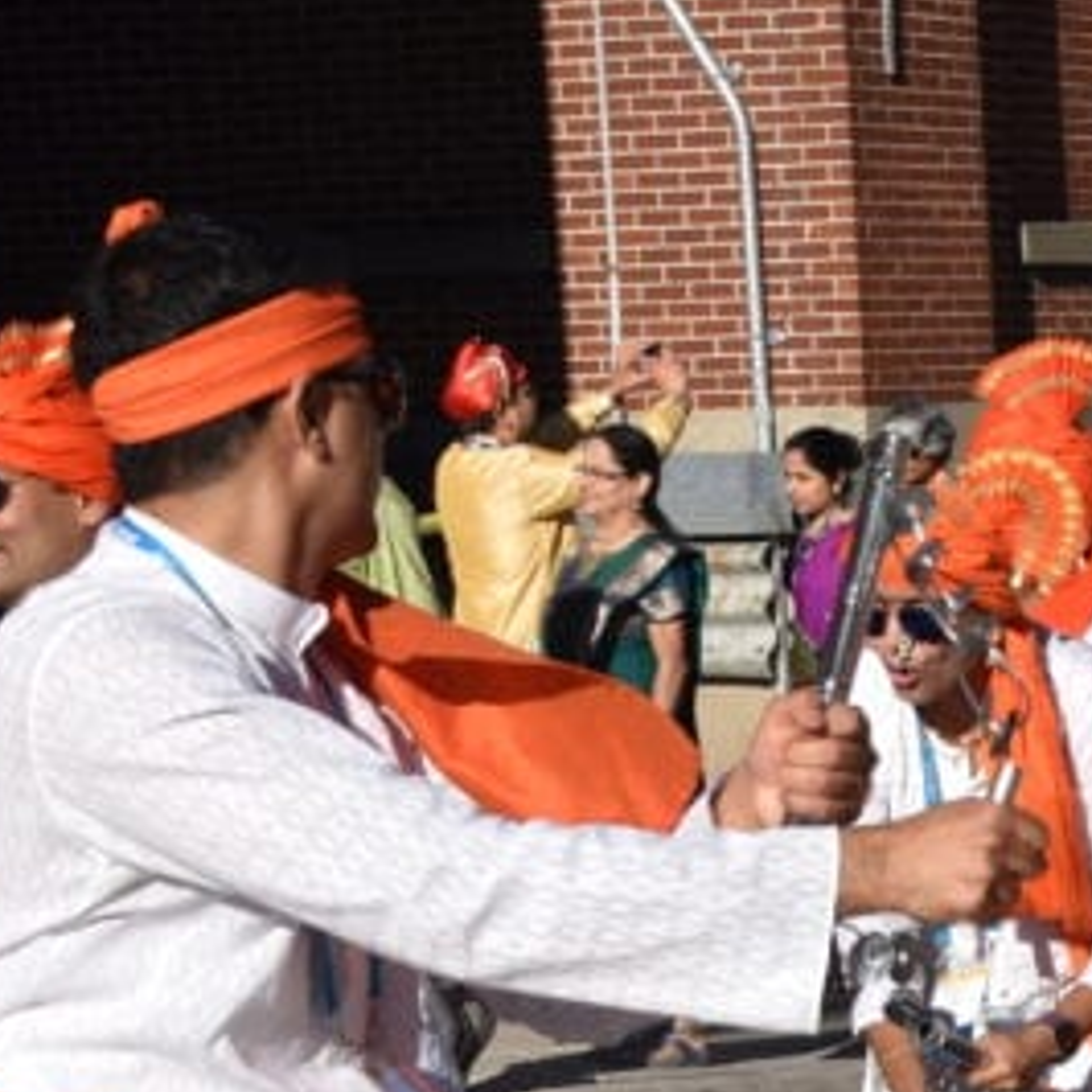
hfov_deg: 10.8
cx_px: 1515
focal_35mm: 157
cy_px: 1156
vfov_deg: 11.0
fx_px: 5603
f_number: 10
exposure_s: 1/400
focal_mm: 32
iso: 200
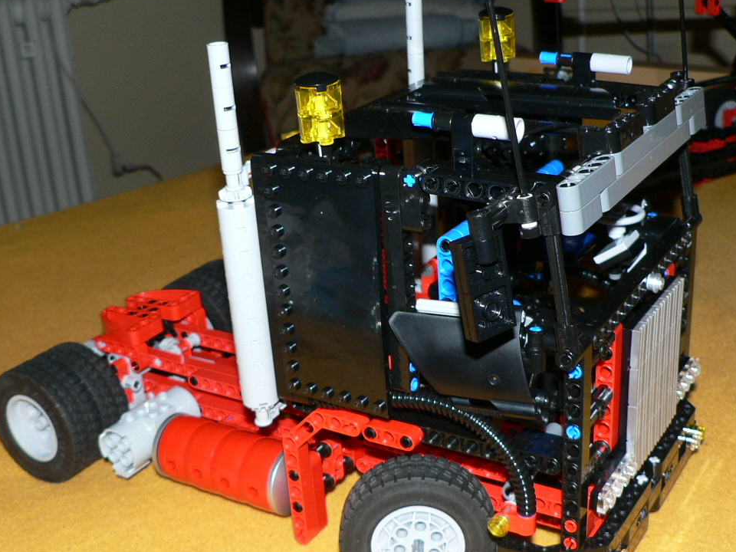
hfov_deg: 39.6
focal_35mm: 48
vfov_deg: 30.3
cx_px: 339
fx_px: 1021
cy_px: 297
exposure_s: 1/60
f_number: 2.8
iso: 100
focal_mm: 6
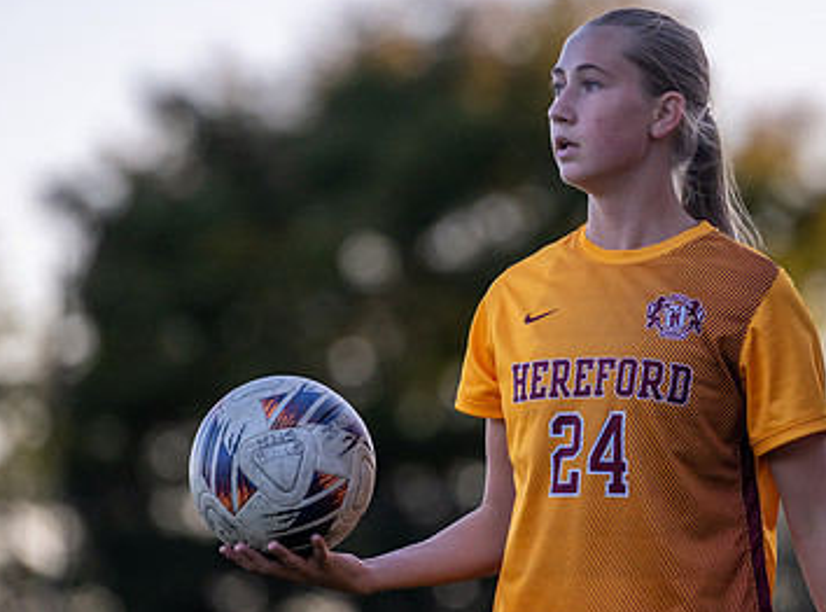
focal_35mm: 390
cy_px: 376
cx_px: 502
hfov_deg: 5.1
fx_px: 9262
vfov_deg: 3.8
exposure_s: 1/3200
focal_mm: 200
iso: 560
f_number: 2.8
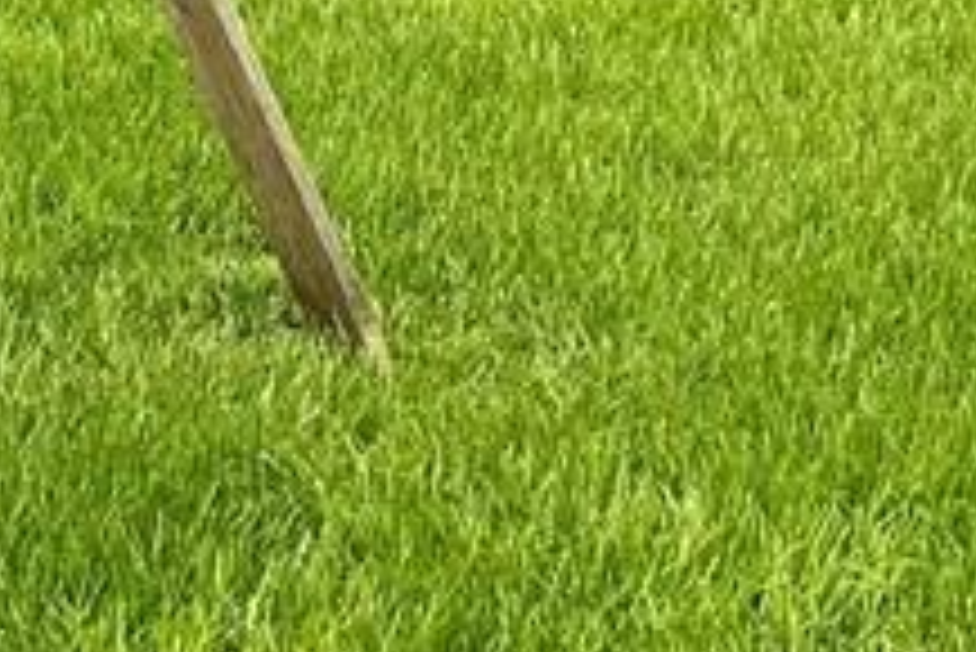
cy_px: -1169
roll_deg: -3.1
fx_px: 4992
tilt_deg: +0.8
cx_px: 445
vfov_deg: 6.9
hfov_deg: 11.2
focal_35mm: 184
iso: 80
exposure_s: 1/1721
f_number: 1.78
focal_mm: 6.76
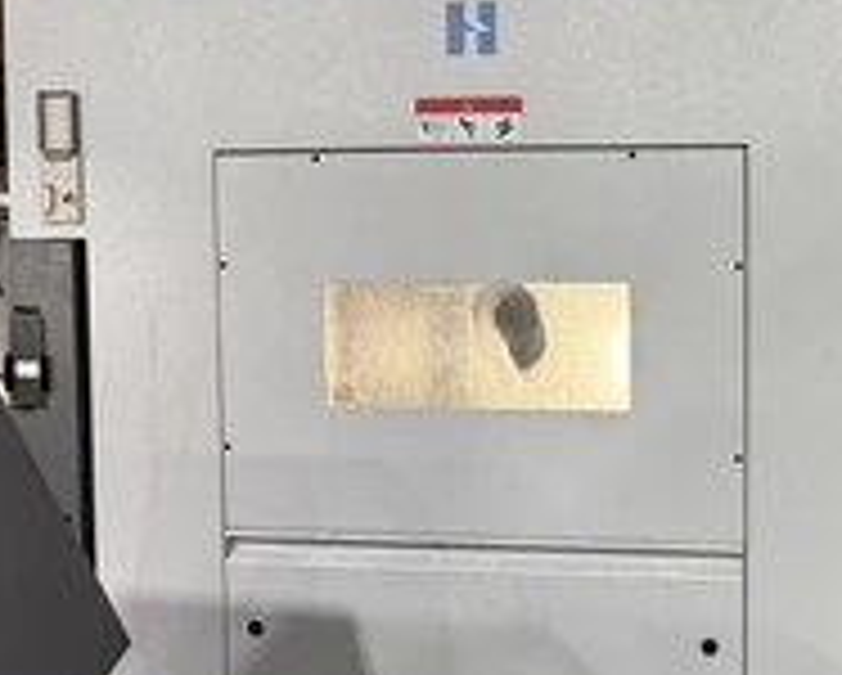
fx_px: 1247
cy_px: 410
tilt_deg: -2.7
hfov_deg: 33.9
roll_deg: -0.6
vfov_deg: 30.2
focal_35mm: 50
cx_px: 851
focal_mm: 6.76
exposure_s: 1/60
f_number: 1.78
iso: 400
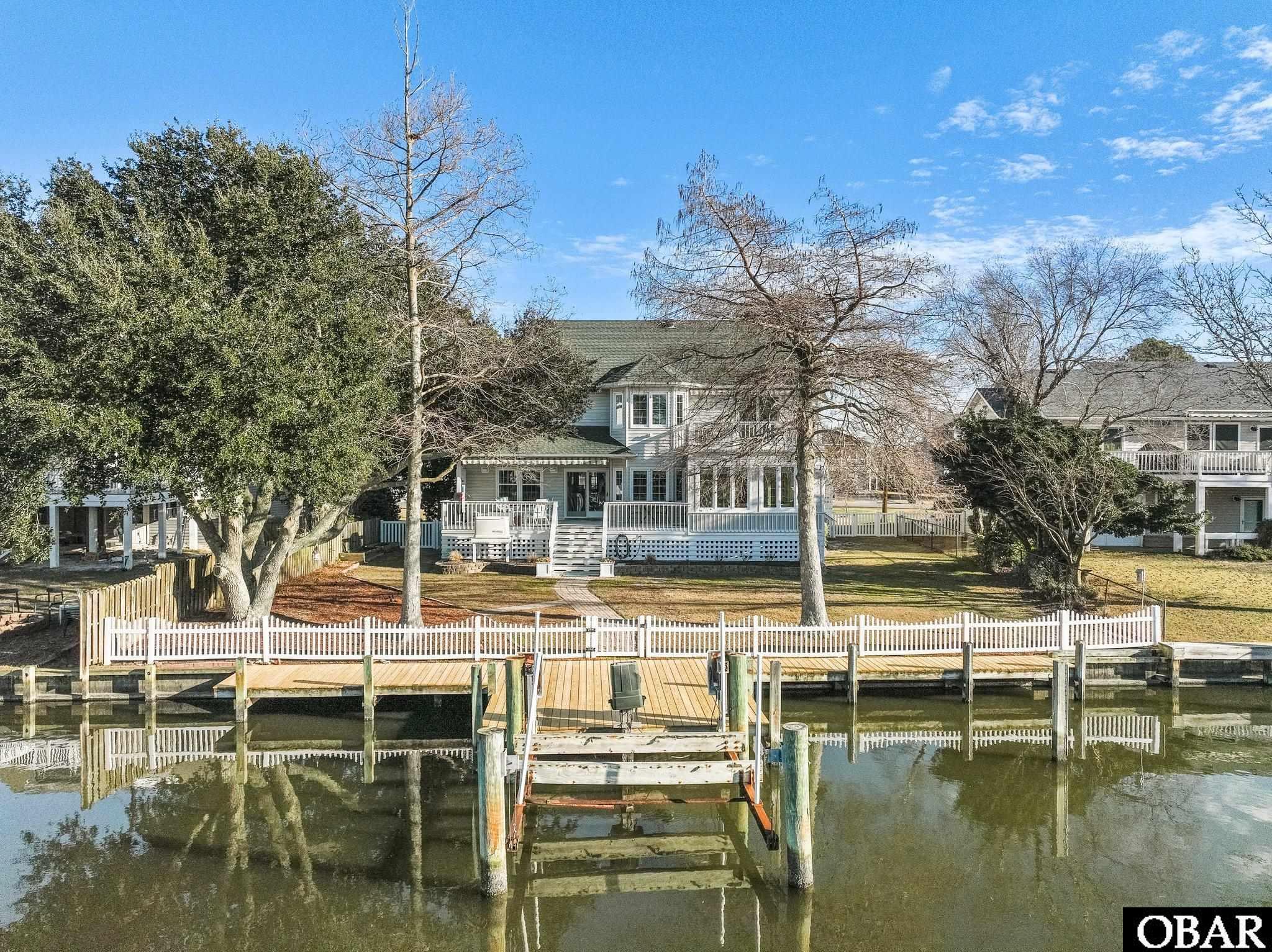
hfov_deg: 71.6
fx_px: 881
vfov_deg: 56.8
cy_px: 476
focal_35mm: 24
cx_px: 636
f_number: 2.8
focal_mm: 12.29
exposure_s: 1/6400
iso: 100
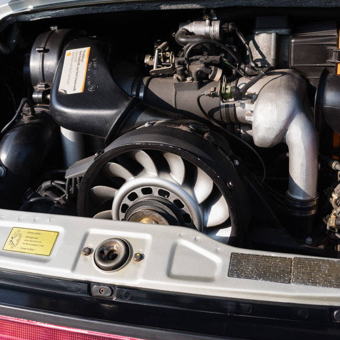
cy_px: 169
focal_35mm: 45
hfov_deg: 37.6
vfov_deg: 37.6
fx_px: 500
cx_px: 170
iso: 500
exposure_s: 1/200
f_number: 8
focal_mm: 35
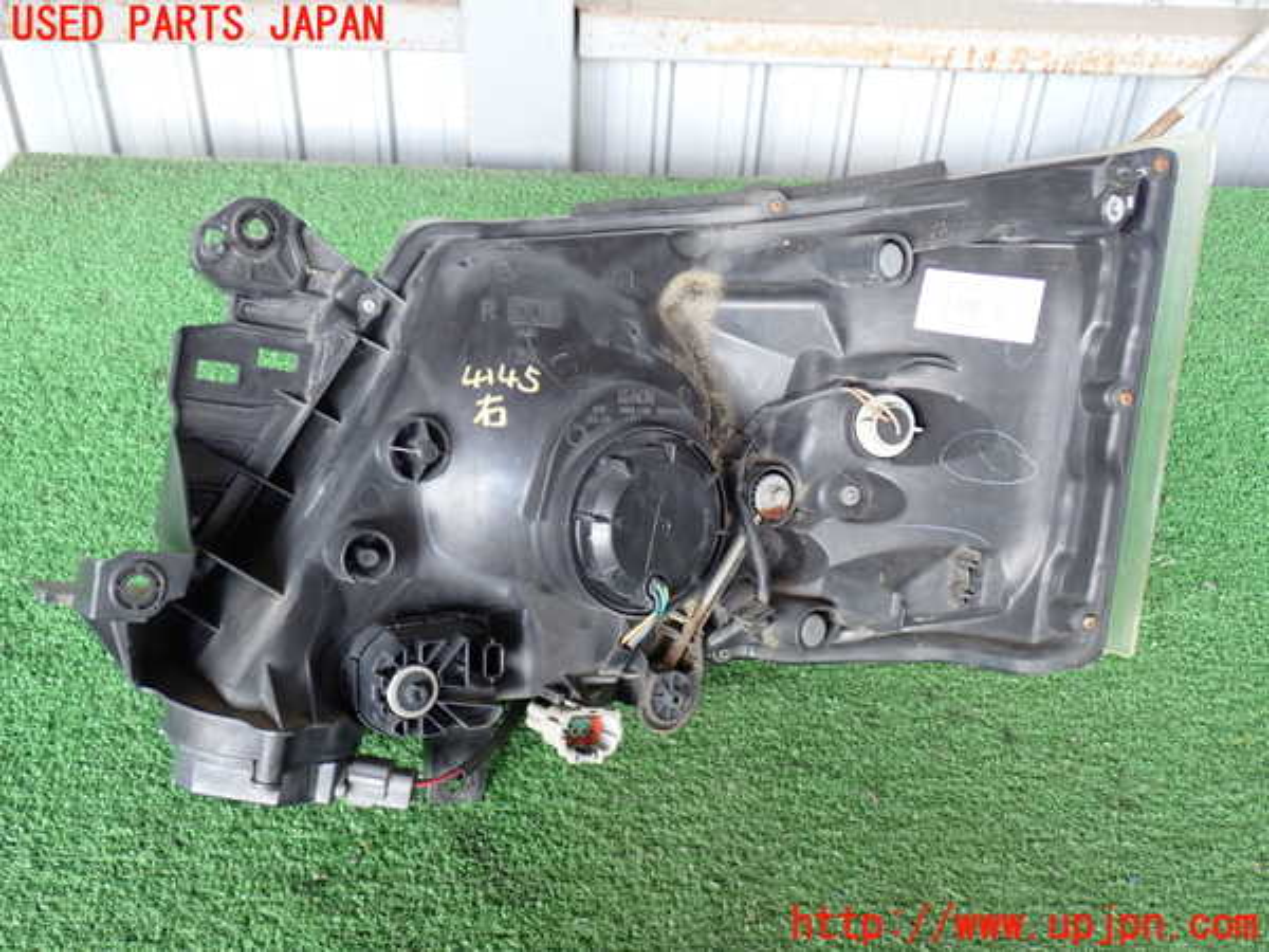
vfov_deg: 39.7
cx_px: 634
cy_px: 476
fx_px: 1320
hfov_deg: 51.4
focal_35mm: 36
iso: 200
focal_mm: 6.37
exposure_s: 1/40
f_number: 2.5
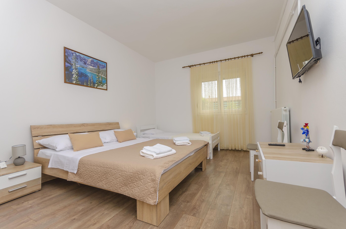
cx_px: 173
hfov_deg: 100.5
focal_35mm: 15
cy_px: 114
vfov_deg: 77.1
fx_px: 144
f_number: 8
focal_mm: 10
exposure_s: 1/80
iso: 100
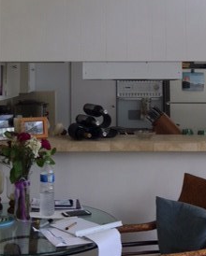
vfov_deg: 28.1
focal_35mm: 66
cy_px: 50
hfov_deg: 23.1
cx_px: 70
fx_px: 502
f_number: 2.2
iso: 25
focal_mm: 4.15
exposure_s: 1/120
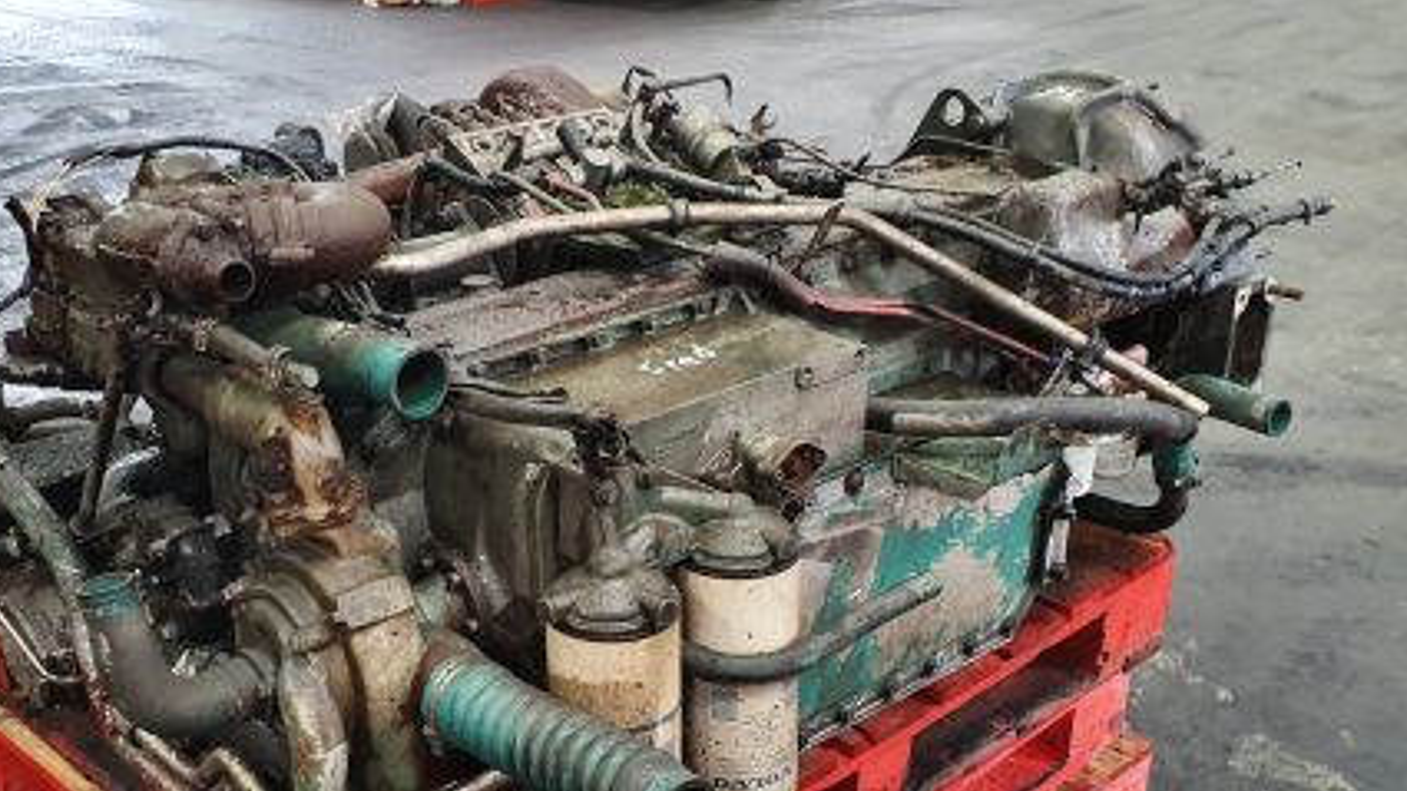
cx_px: 603
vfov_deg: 29.5
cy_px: 530
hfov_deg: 50.3
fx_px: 1492
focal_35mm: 40
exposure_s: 1/100
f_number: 2.4
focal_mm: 4.32
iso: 320
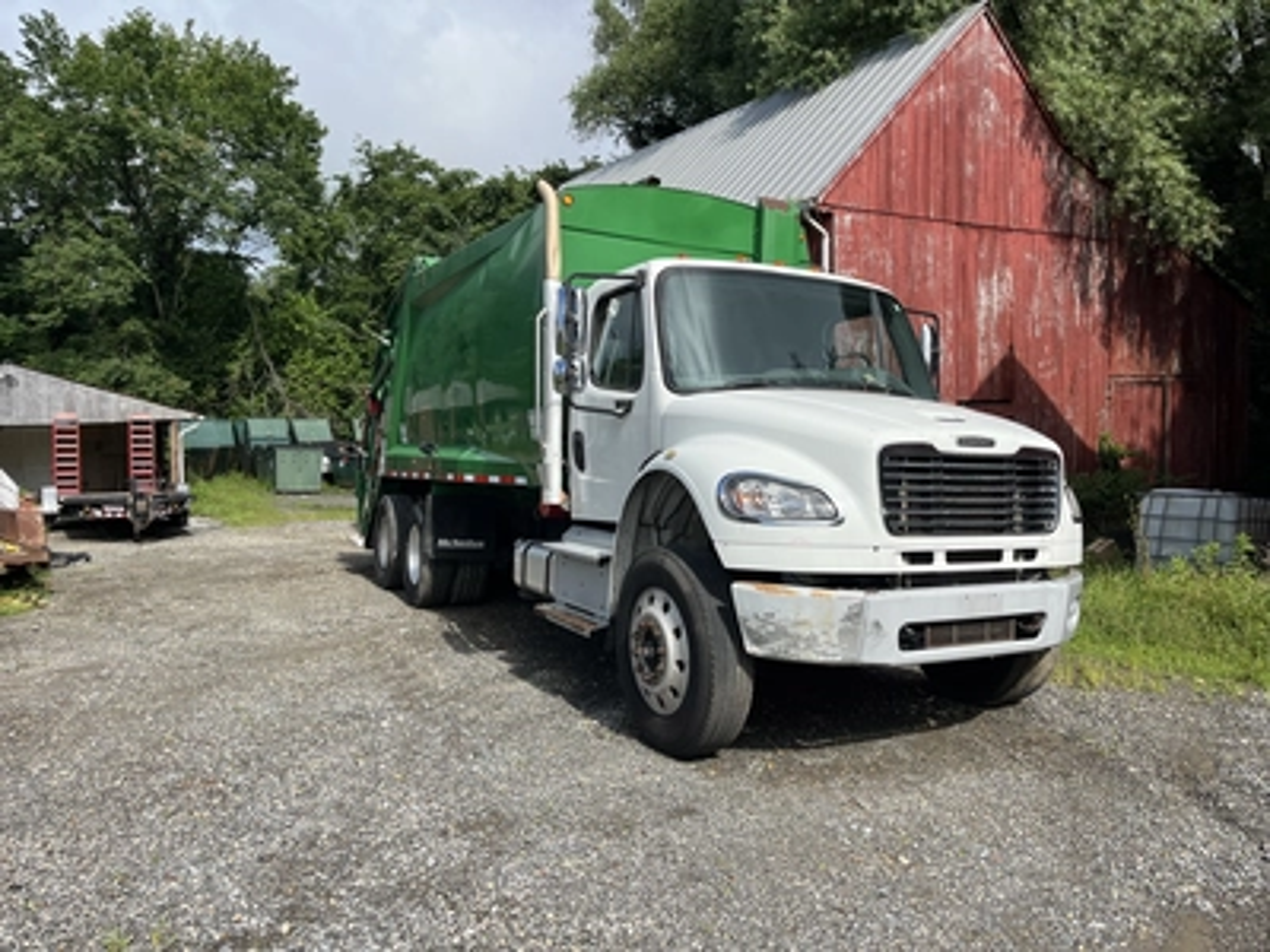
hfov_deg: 67.3
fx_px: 954
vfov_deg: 53.1
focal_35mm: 26
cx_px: 635
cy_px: 476
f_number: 1.6
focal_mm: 5.1
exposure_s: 1/3413
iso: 50
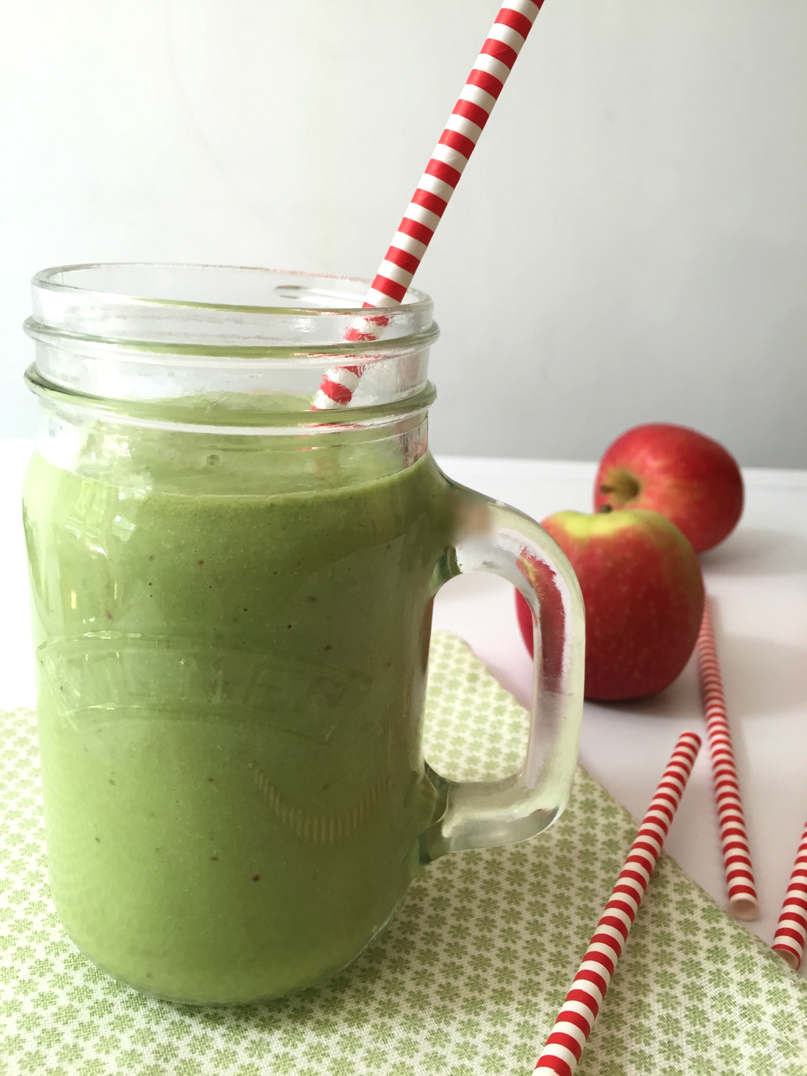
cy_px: 538
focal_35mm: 29
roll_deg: -3.7
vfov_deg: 61.7
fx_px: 901
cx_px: 404
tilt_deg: -18.0
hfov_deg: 48.2
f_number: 2.2
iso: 32
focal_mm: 4.15
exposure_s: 1/40
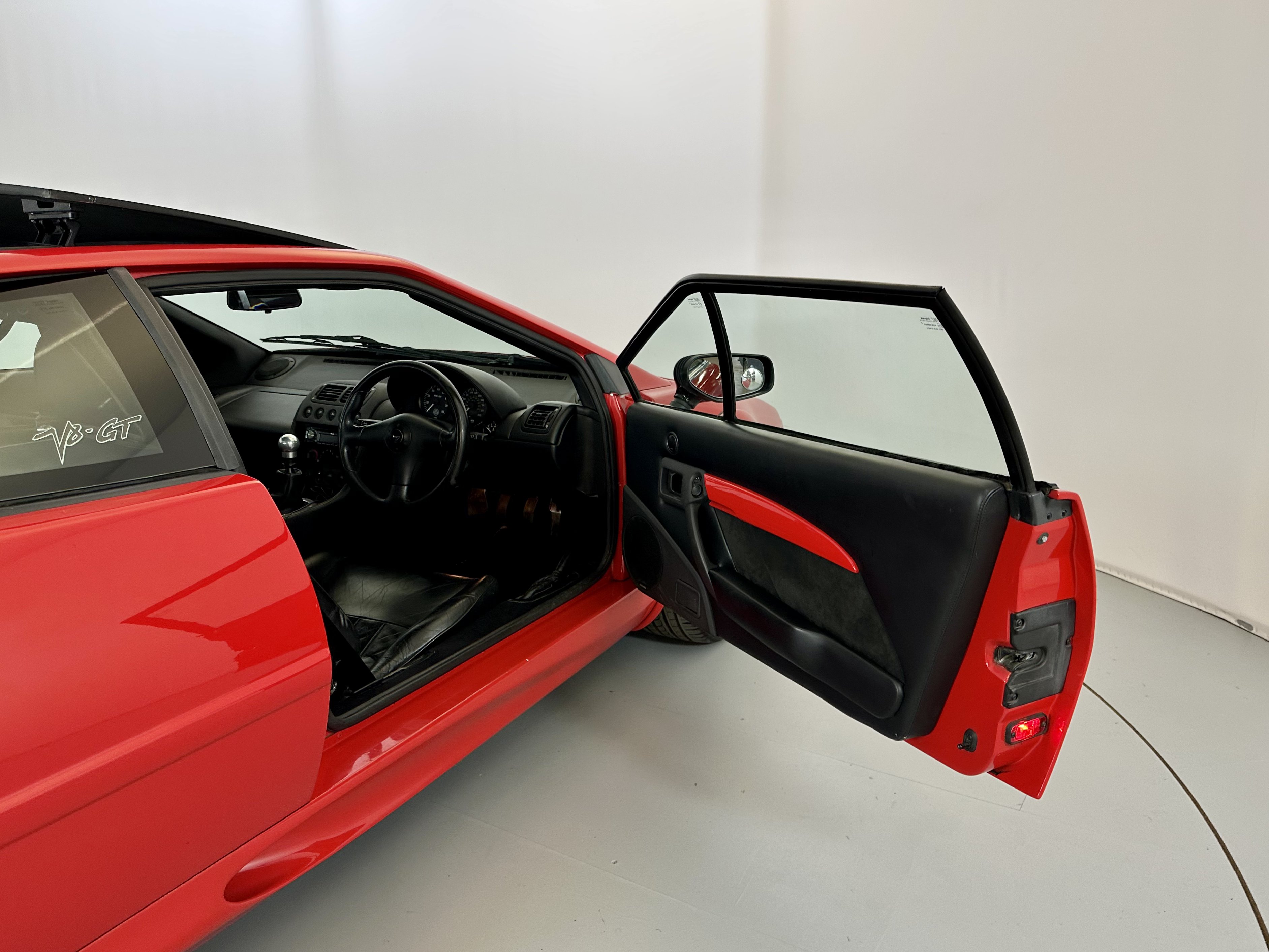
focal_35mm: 24
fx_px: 880
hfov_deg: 71.6
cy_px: 476
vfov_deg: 56.8
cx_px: 634
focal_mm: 6.86
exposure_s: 1/50
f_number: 1.78
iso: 125
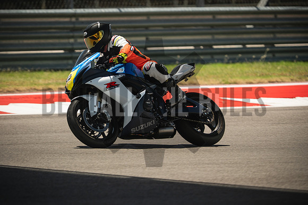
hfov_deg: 4.9
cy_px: 102
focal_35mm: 420
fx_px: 3594
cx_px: 154
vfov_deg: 3.3
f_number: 2.8
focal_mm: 280
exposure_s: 1/1600
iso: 250
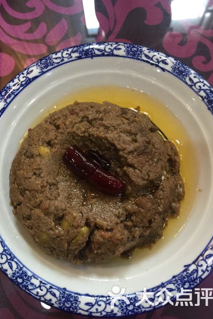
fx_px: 275
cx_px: 102
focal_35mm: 31
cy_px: 157
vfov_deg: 60.3
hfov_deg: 42.3
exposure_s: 1/17
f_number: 2.2
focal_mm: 4.15
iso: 100
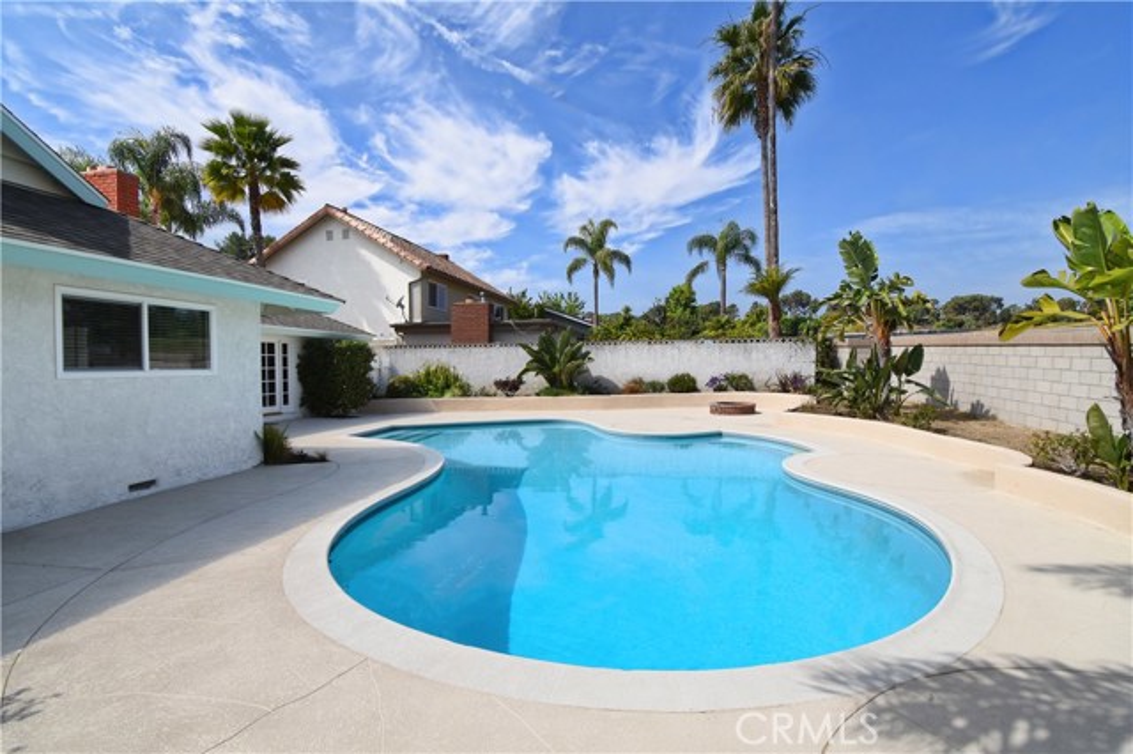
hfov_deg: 100.4
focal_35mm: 15
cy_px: 377
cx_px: 566
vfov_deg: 77.3
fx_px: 472
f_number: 14
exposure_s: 1/250
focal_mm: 10
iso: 200
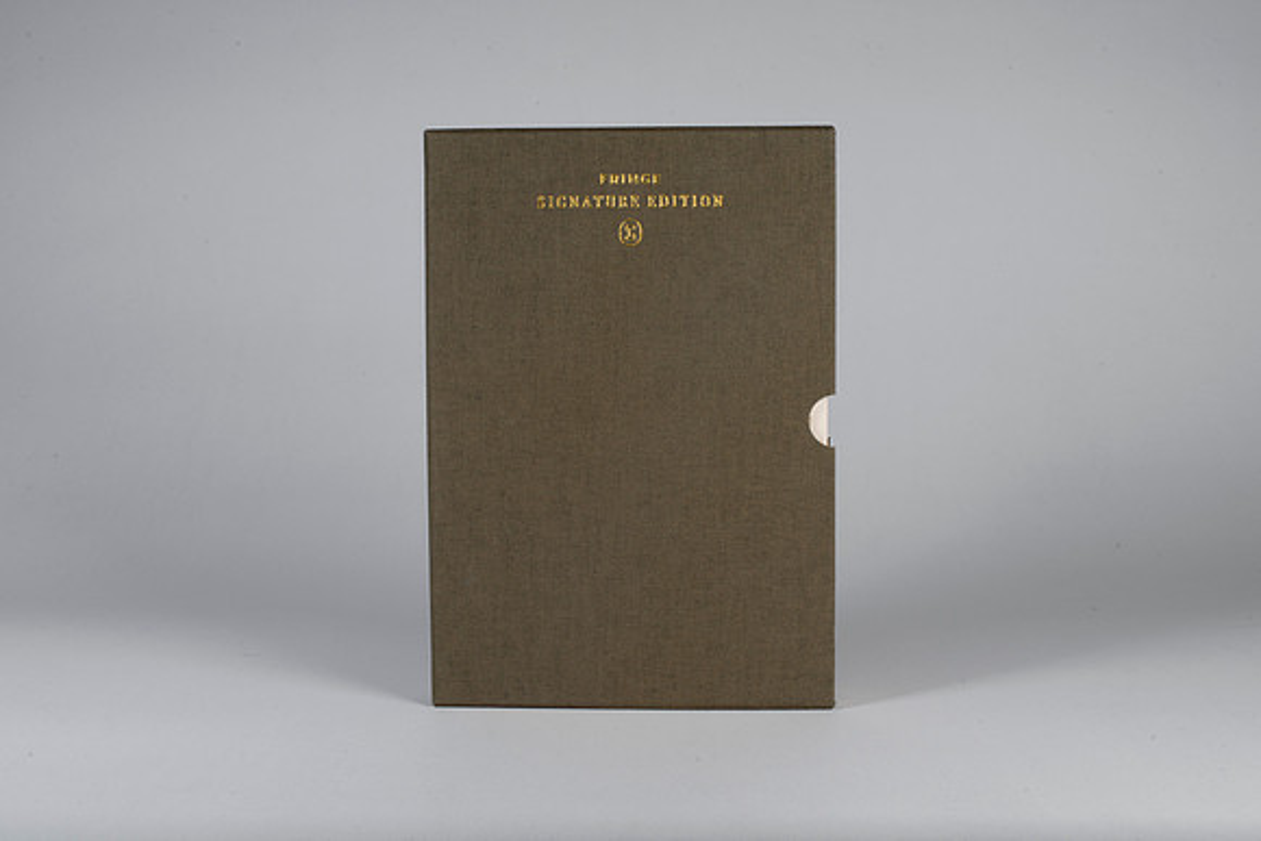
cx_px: 630
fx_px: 1772
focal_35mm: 51
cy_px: 423
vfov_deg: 26.7
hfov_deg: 39.2
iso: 200
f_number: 16
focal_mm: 50
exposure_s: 1/250
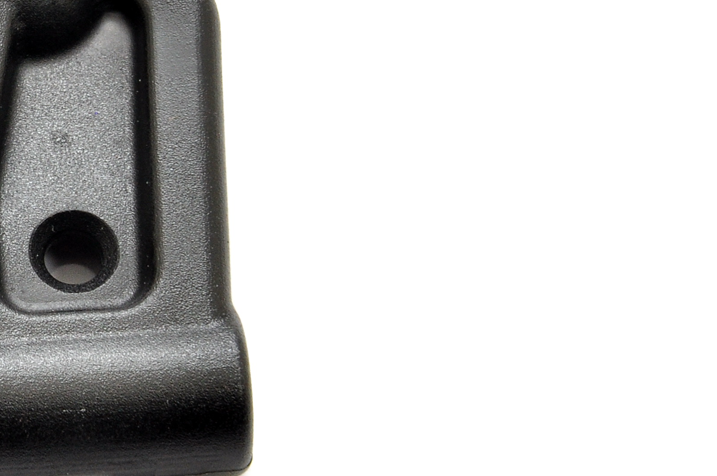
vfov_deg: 2.2
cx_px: -174
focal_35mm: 624
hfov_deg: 3.3
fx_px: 12421
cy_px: 93
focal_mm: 155
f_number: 22
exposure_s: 1/60
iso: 400
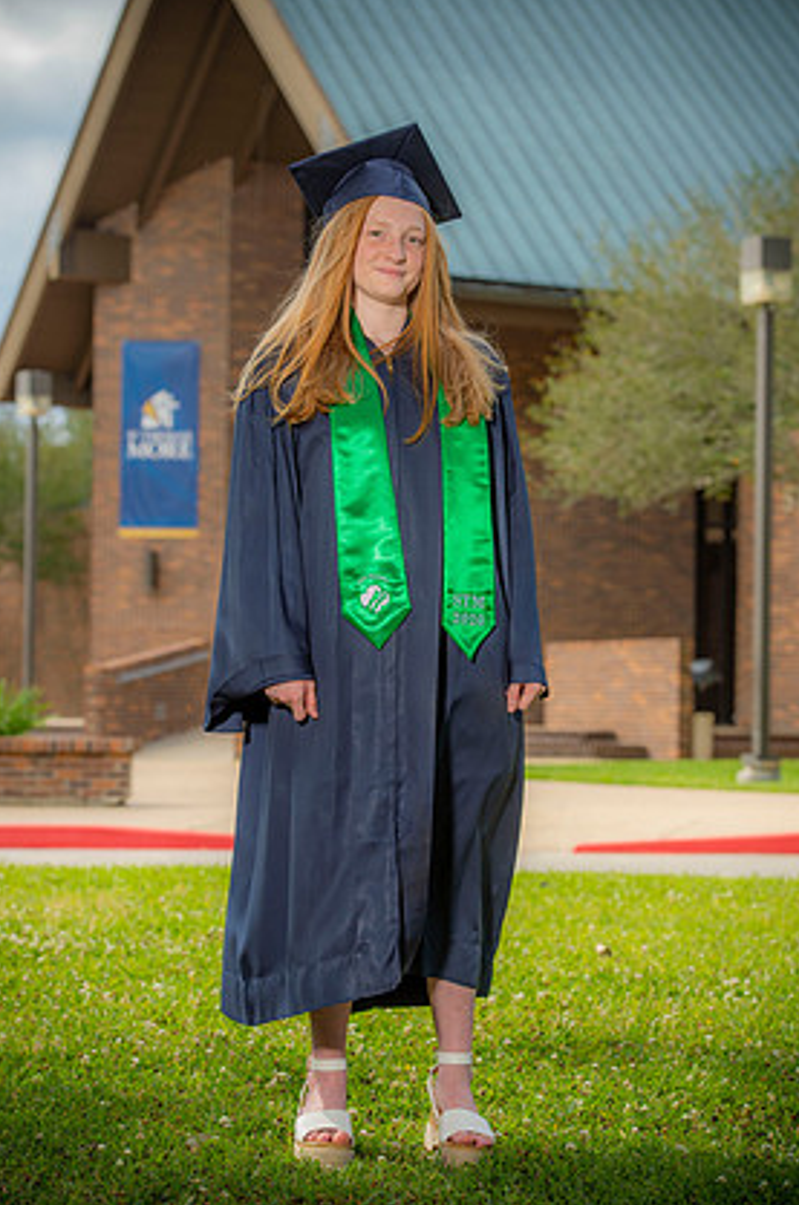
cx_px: 408
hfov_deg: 14.0
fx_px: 3243
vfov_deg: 21.1
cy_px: 588
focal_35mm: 97
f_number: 5.6
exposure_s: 1/250
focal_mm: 90
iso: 80
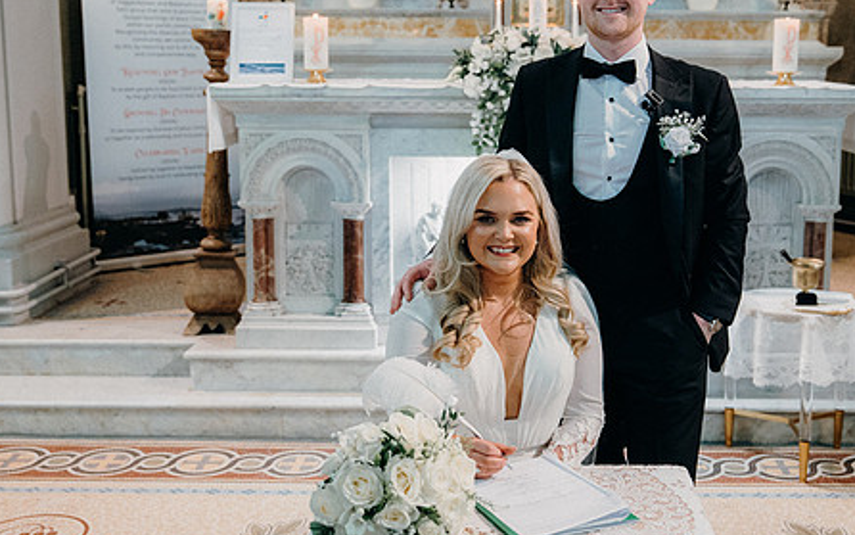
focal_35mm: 49
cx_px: 514
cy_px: 227
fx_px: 1142
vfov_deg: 26.3
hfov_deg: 40.9
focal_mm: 37
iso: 4000
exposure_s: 1/160
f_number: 3.5
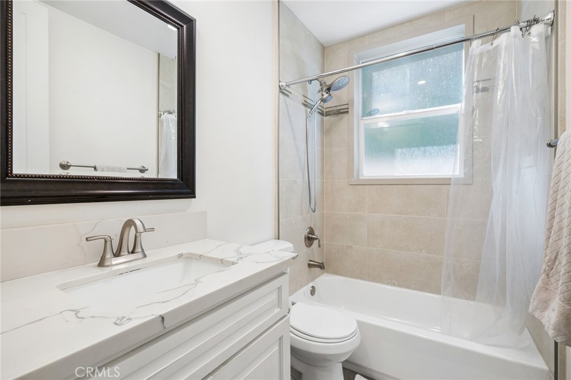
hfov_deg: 96.8
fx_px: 254
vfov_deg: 73.7
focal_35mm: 16
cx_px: 286
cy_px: 190
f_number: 7.1
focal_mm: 16
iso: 200
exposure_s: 1/10
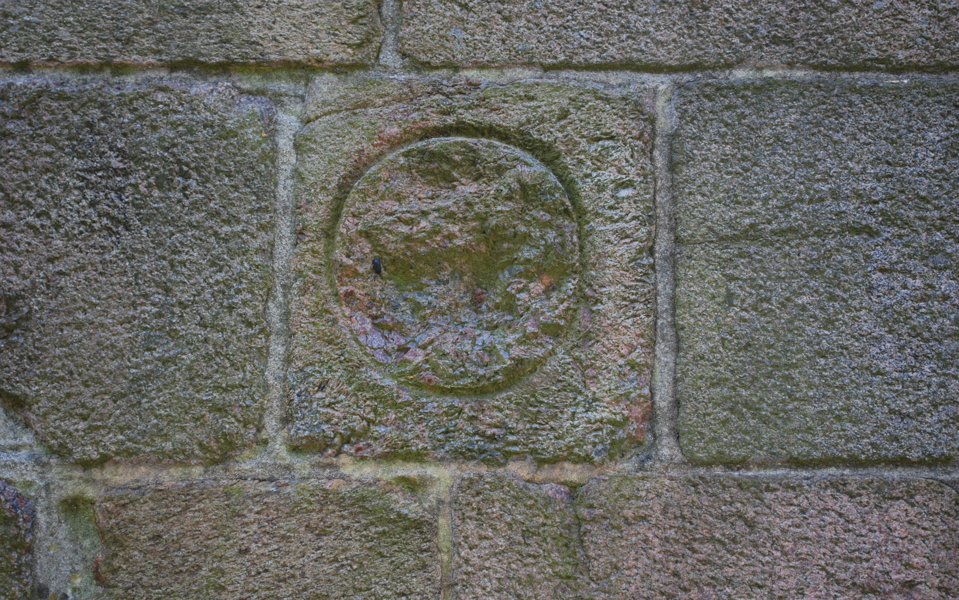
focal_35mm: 74
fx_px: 1934
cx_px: 477
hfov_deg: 27.8
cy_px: 298
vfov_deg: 17.6
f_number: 5.6
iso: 250
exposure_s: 1/125
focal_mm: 48
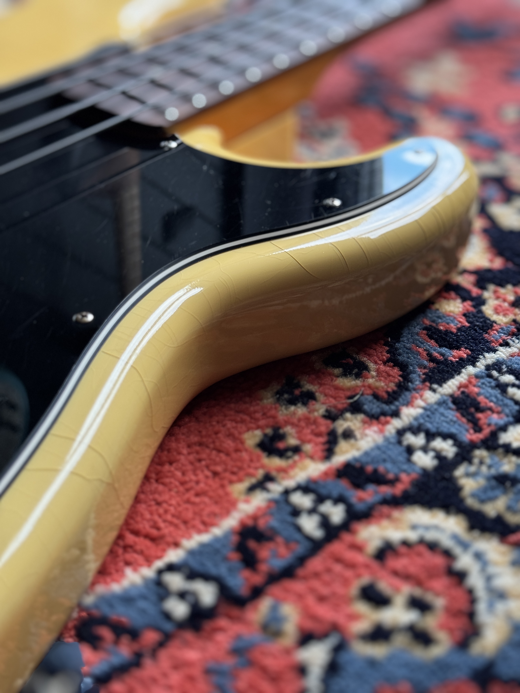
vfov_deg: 39.7
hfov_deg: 30.3
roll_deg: -0.9
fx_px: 961
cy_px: 346
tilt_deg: -36.1
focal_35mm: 48
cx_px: 260
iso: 160
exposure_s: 1/60
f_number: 1.78
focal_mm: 6.76
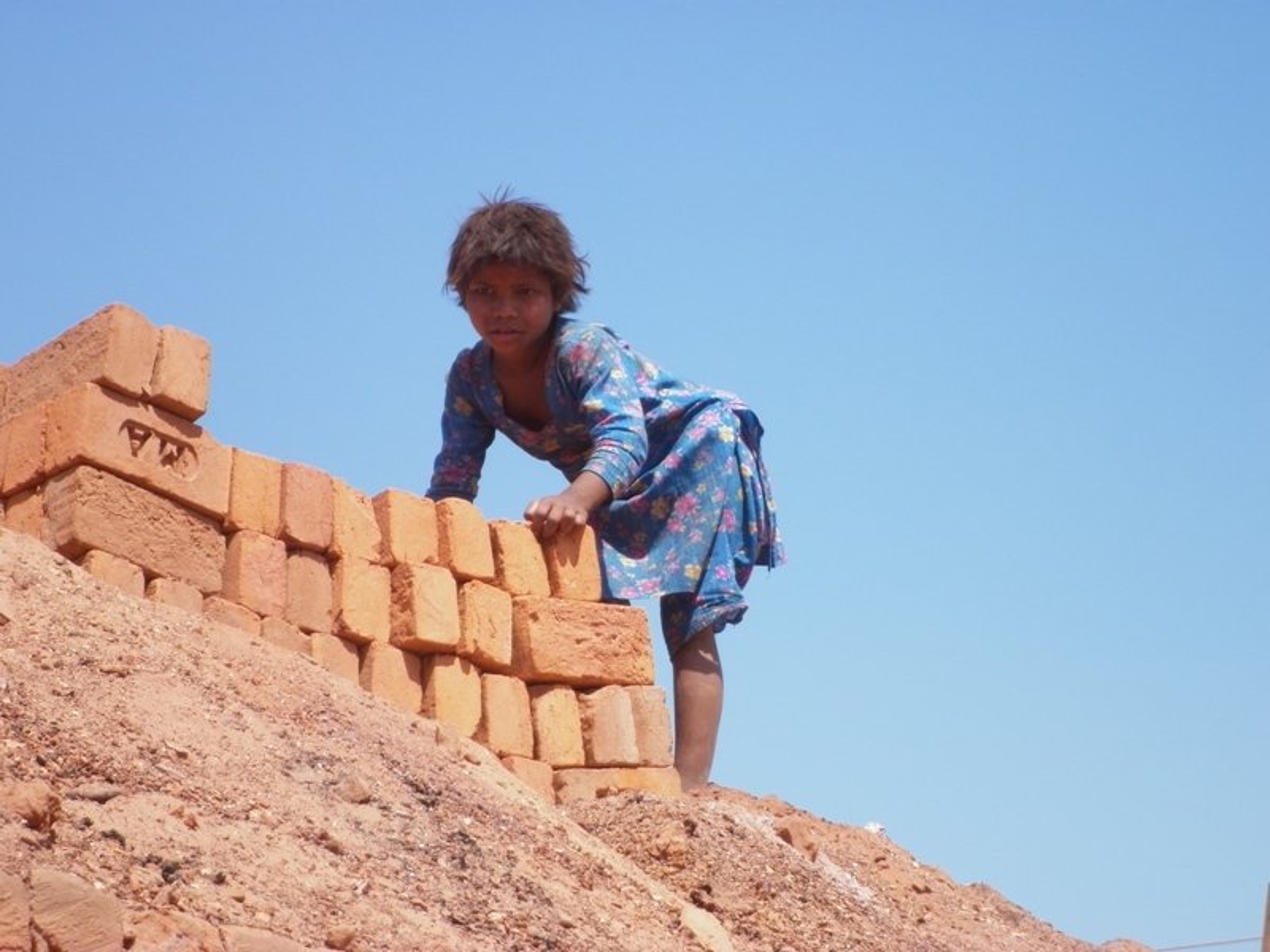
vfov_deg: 13.2
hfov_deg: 17.6
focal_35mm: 112
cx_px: 635
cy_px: 476
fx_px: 4109
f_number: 6.2
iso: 80
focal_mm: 20
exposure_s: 1/250
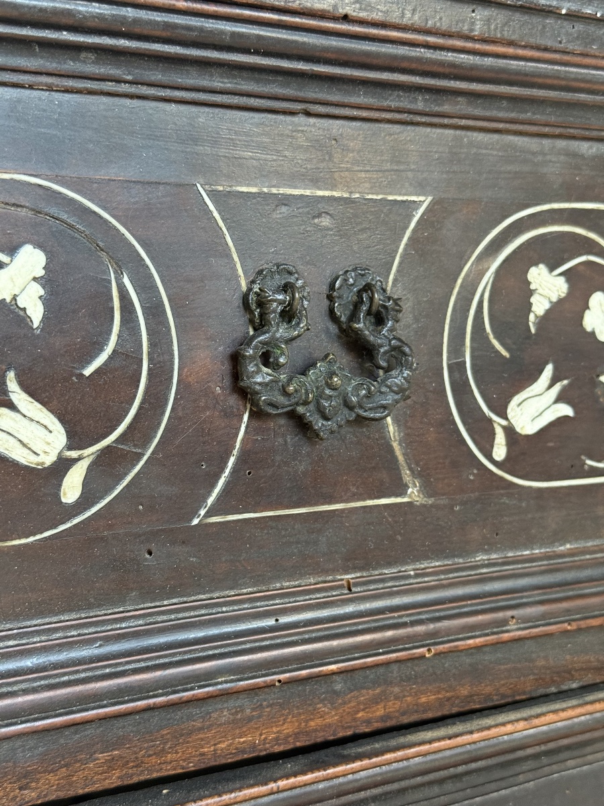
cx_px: 302
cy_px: 403
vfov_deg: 39.7
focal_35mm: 48
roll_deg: -0.5
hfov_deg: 30.3
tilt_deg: -3.6
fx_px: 1117
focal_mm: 6.76
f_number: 1.78
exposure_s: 1/60
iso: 250
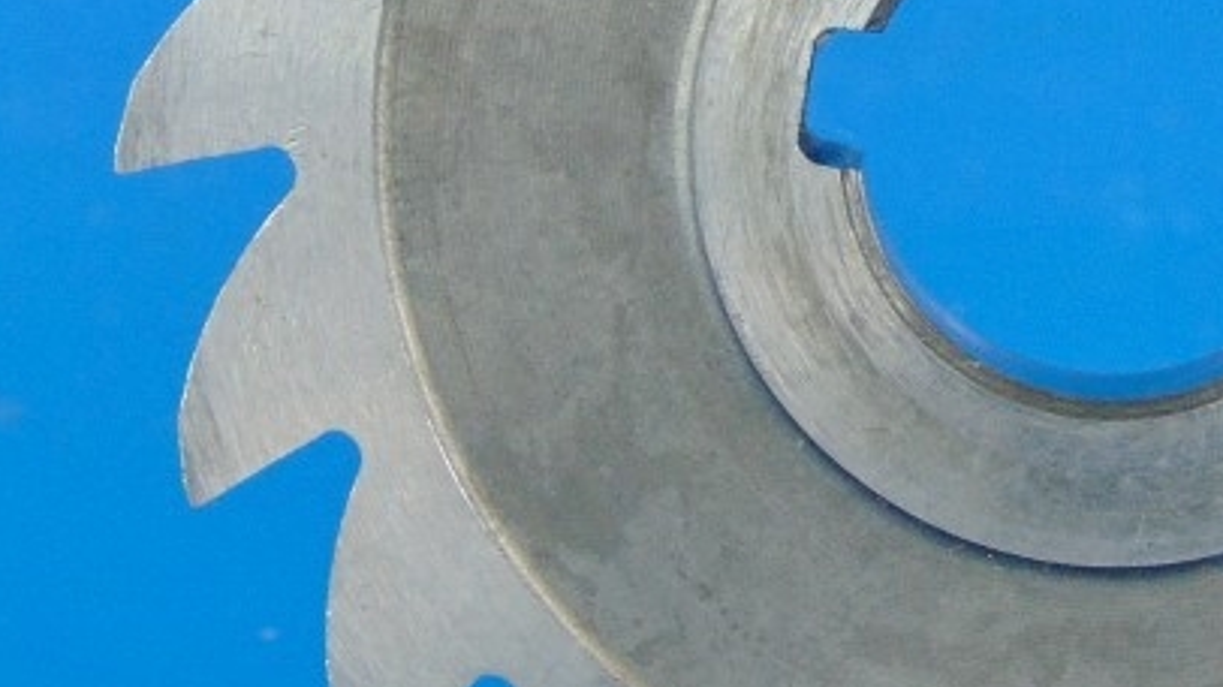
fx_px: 5349
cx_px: 1081
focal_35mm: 165
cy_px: 178
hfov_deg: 12.9
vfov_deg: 7.3
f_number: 3.6
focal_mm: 10.8
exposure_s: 1/30
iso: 100
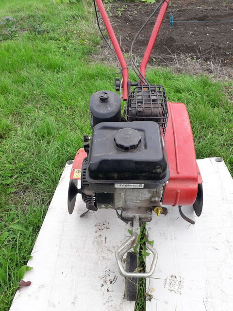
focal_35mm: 27
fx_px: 242
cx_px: 116
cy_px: 156
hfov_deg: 51.4
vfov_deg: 65.3
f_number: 1.9
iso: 40
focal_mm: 3.6
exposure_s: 1/554
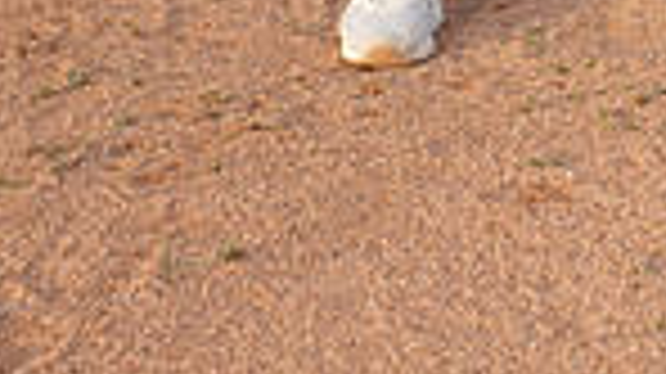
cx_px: 598
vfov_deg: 7.6
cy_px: -550
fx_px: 2594
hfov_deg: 14.5
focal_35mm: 147
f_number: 6.3
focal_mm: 46
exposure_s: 1/320
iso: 200
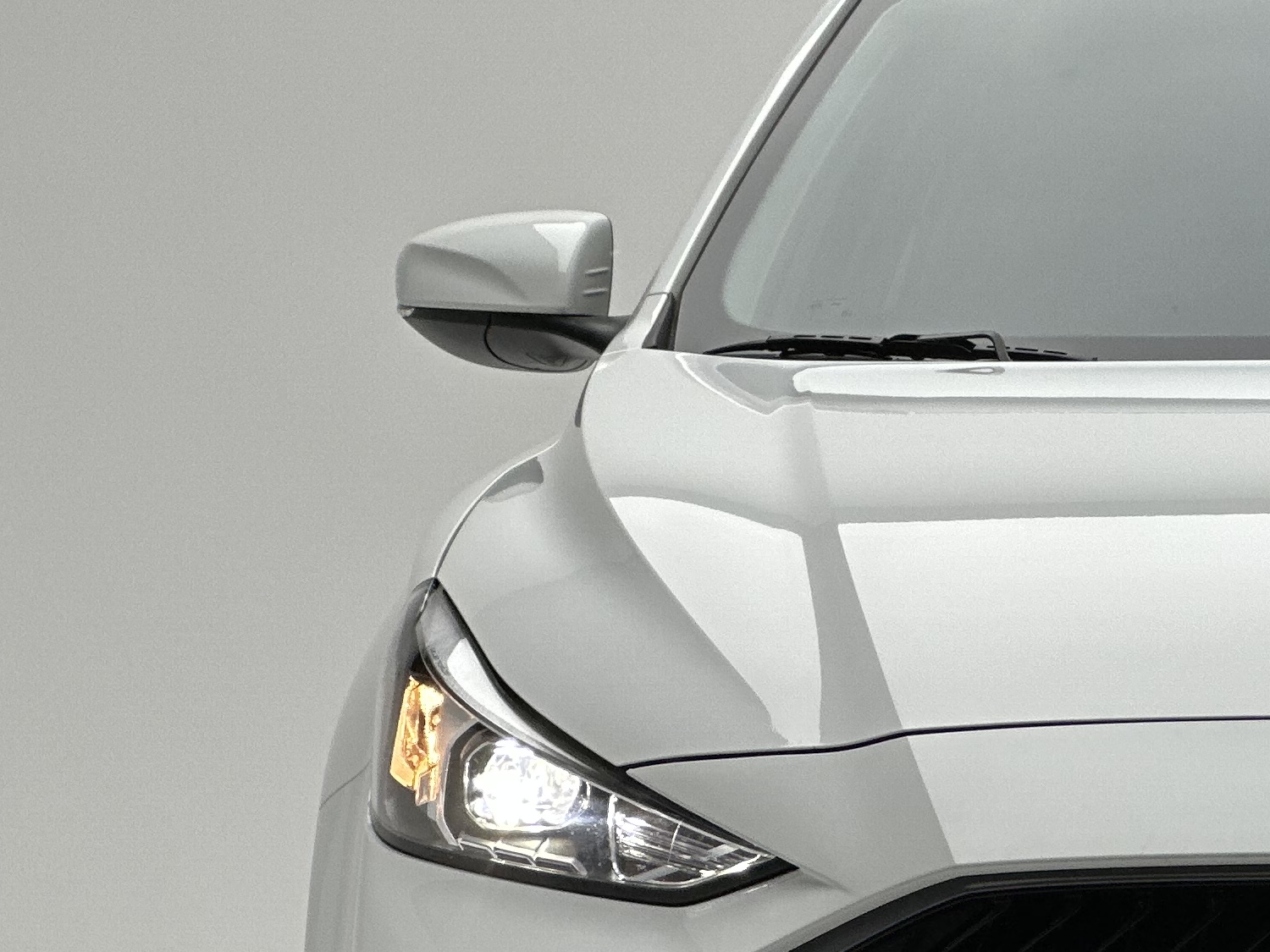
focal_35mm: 207
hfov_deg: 9.4
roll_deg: -0.3
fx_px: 7594
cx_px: 1533
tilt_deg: -0.4
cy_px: 571
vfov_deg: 7.2
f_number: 2.8
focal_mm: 9
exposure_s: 1/100
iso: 32
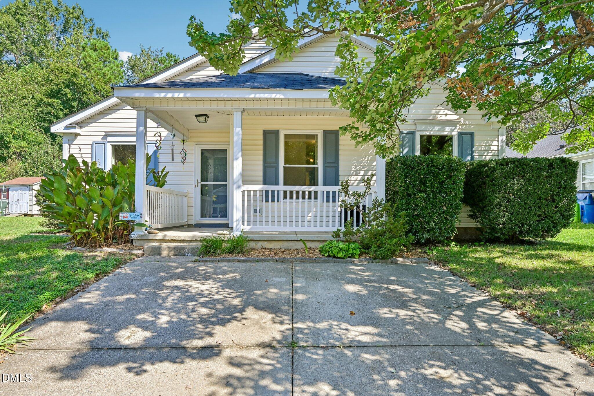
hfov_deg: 79.9
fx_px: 355
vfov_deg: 58.3
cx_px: 297
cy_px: 198
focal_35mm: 22
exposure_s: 1/160
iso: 100
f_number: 8
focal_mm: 21.5
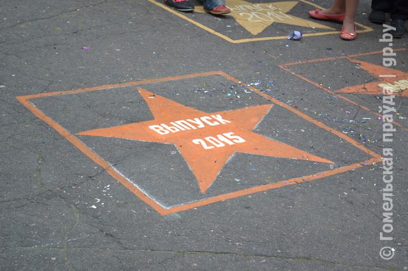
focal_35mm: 75
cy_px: 136
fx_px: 850
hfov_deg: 27.0
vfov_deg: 18.2
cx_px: 204
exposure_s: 1/125
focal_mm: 50
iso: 100
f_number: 5.6
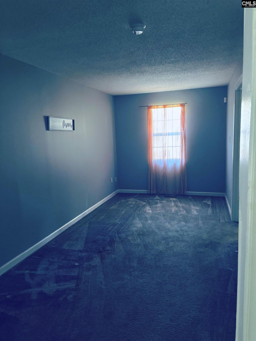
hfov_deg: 53.1
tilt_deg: -6.3
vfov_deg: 67.3
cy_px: 170
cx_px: 128
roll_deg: +2.2
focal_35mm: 26
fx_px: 256
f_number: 1.6
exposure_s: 1/60.2
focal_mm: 5.96
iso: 400
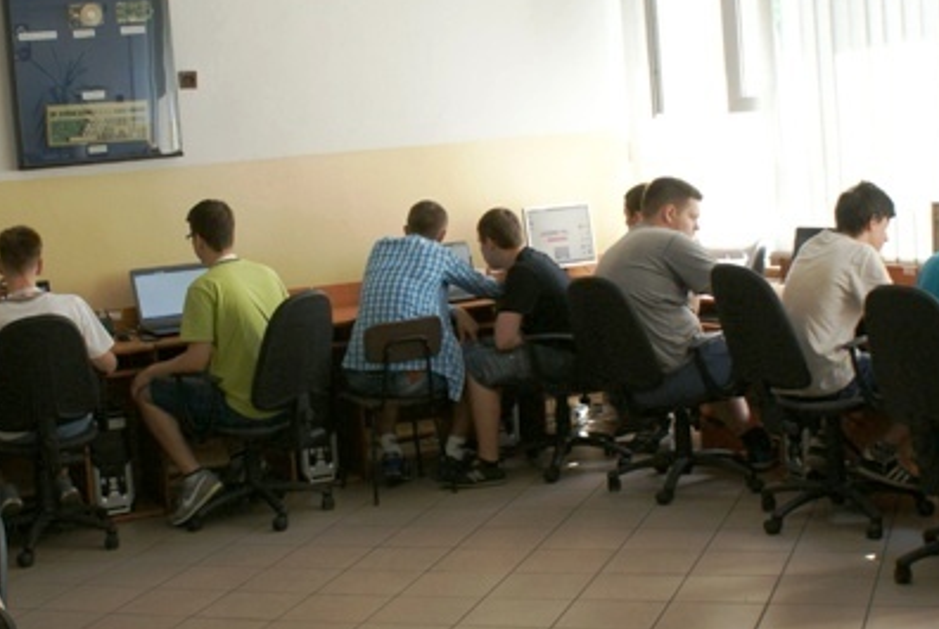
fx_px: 1645
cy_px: 285
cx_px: 401
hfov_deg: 31.8
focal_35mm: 63
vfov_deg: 21.6
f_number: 5.6
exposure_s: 1/80
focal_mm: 26
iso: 400
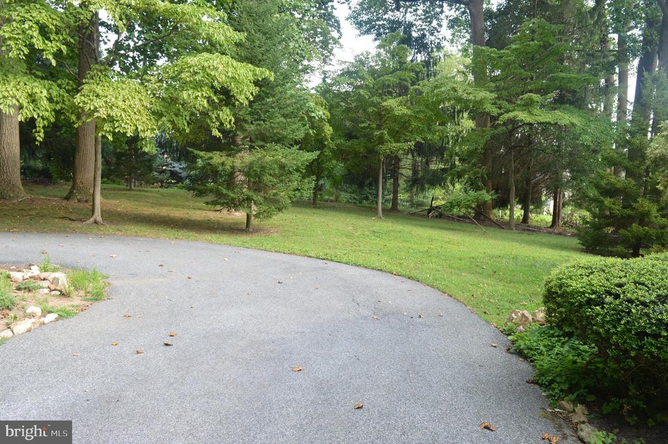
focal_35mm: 27
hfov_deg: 67.4
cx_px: 334
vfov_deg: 47.9
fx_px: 501
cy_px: 222
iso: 800
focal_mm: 18
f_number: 8
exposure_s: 1/250
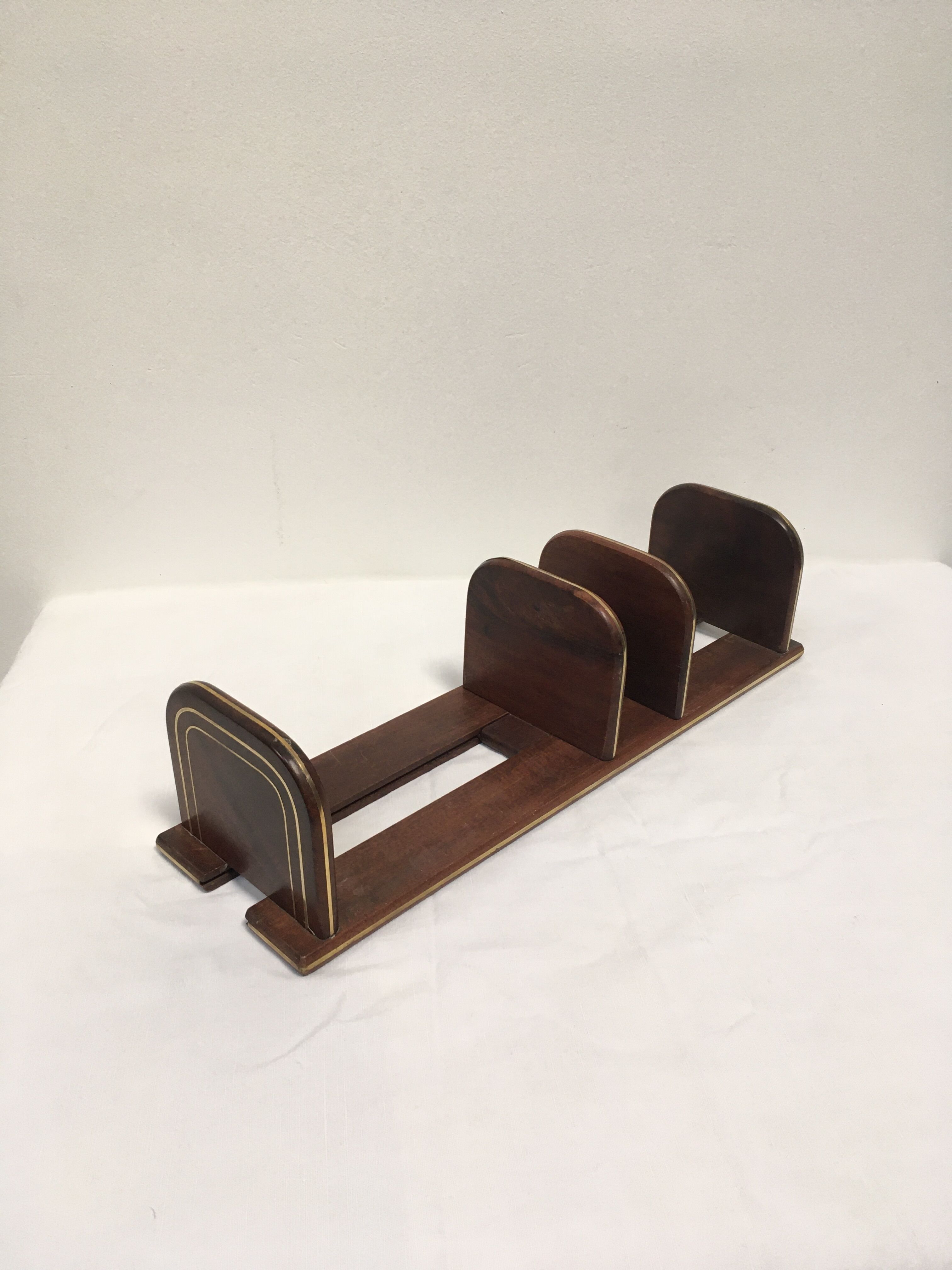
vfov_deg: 61.7
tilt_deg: -29.2
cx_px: 476
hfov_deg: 48.2
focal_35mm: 29
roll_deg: +0.4
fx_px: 1063
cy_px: 635
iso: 50
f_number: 2.2
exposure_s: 1/33
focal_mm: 4.15
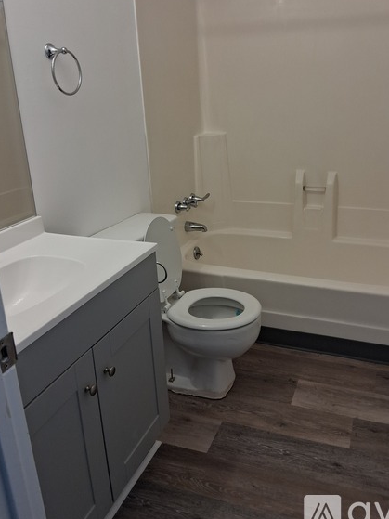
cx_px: 222
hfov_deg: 45.3
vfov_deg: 58.1
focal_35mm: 31
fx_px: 465
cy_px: 222
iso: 125
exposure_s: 1/100
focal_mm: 3.98
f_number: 1.8
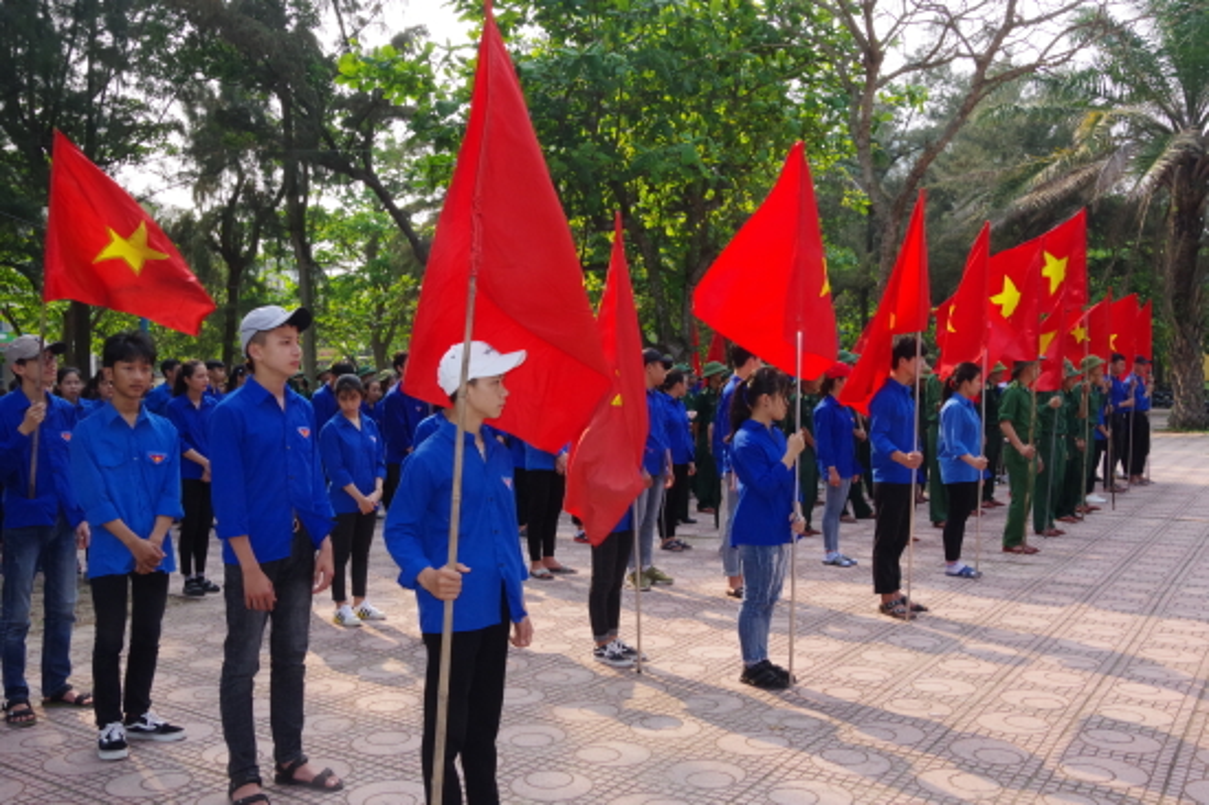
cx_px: 604
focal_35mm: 31
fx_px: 1040
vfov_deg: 42.3
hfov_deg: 60.3
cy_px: 402
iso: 1600
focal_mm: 21
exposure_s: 1/180
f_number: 18
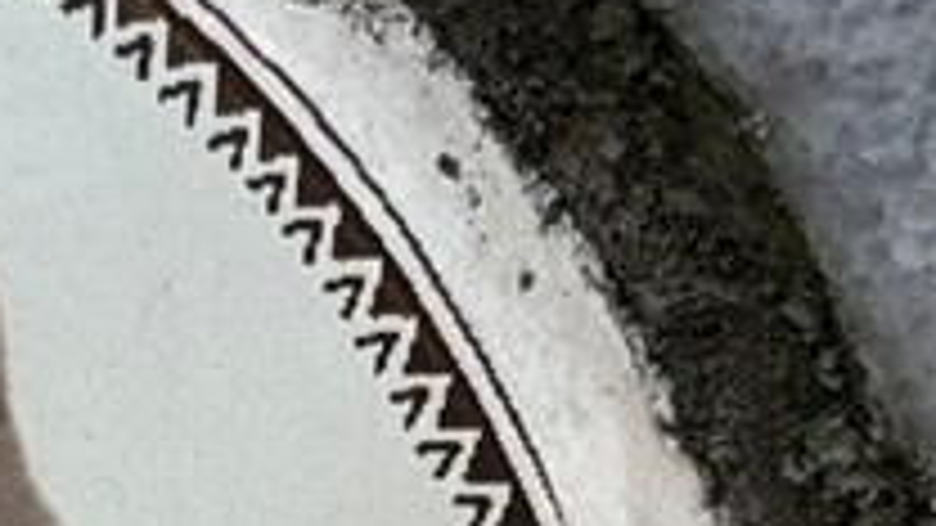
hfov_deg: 10.8
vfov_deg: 5.8
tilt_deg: -29.2
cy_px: 1466
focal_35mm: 196
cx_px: -166
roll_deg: +2.6
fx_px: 4865
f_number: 1.6
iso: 50
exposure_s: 1/257
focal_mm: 5.96
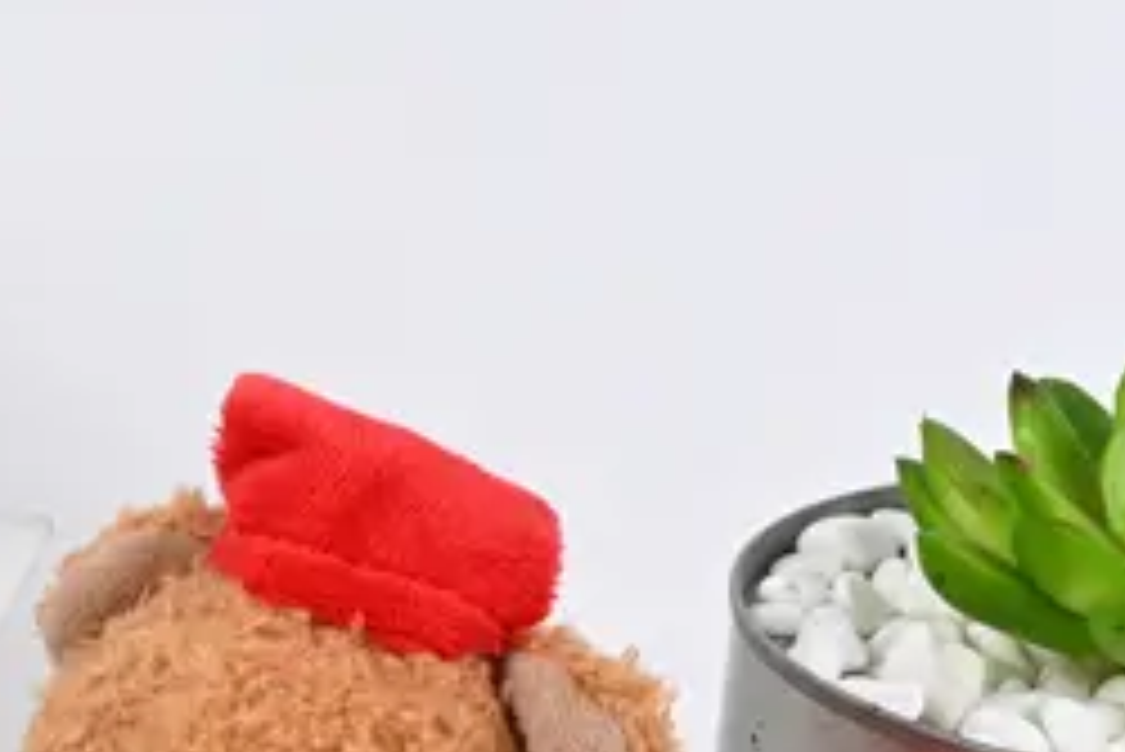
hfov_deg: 13.2
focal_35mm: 151
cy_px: 858
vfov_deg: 9.0
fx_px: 4721
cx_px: -306
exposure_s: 1/125
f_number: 16
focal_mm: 42
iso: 100
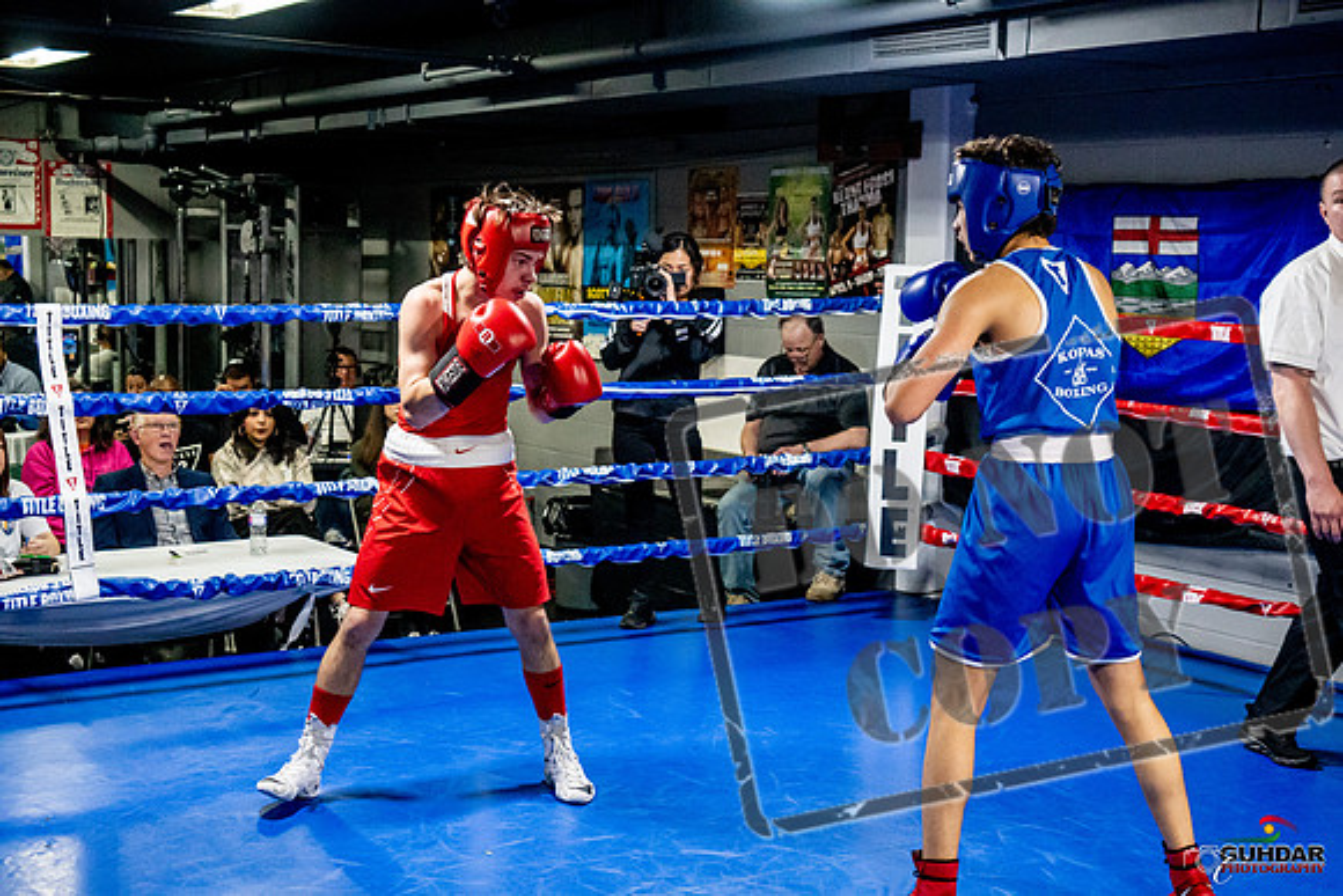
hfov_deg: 38.2
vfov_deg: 26.0
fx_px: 1940
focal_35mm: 52
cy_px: 448
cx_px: 672
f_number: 2.8
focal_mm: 35
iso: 5000
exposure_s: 1/800
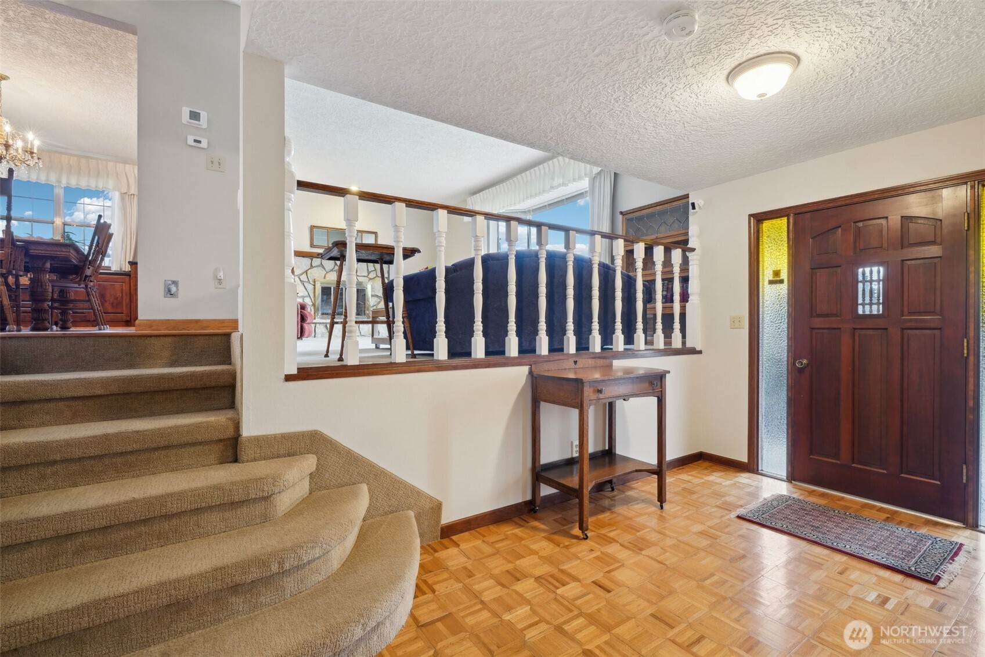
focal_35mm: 16
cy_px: 328
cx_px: 492
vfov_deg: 73.7
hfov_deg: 96.7
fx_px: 438
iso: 400
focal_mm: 16
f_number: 8
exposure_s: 1/3.33
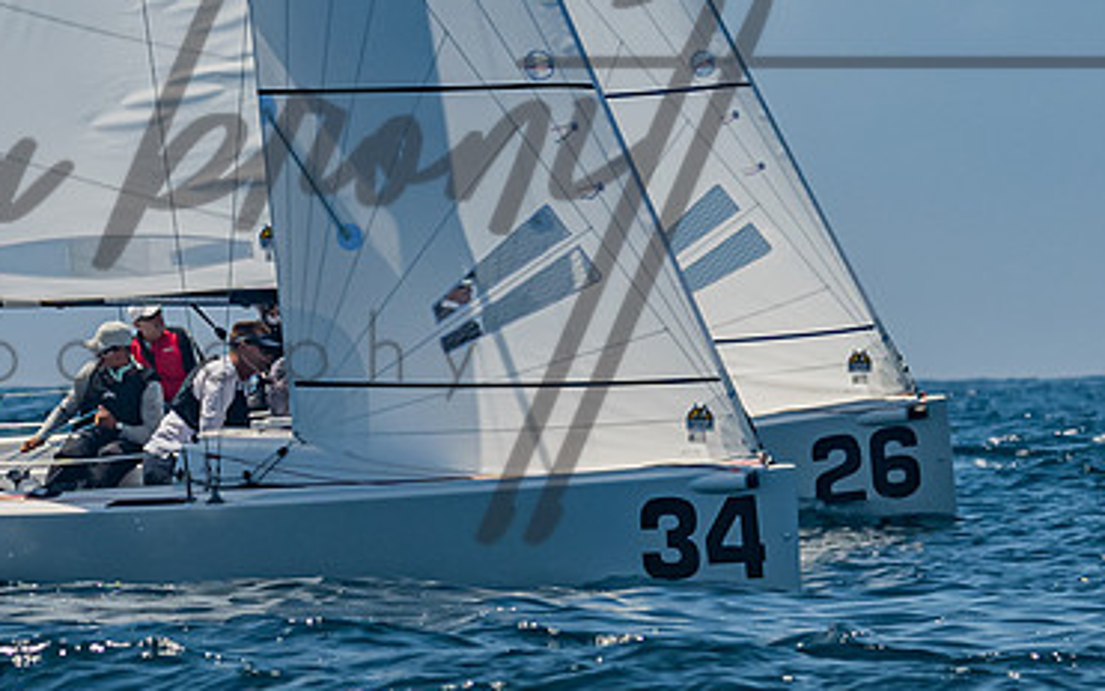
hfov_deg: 3.0
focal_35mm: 704
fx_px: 21204
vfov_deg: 1.9
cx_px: 404
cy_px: 304
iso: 400
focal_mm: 220
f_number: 6.3
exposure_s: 1/3200
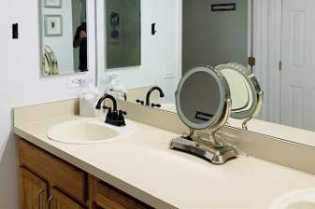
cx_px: 173
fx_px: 376
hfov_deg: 45.4
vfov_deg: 30.4
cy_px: 42
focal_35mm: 43
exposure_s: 1/120
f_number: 1.8
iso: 32
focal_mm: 3
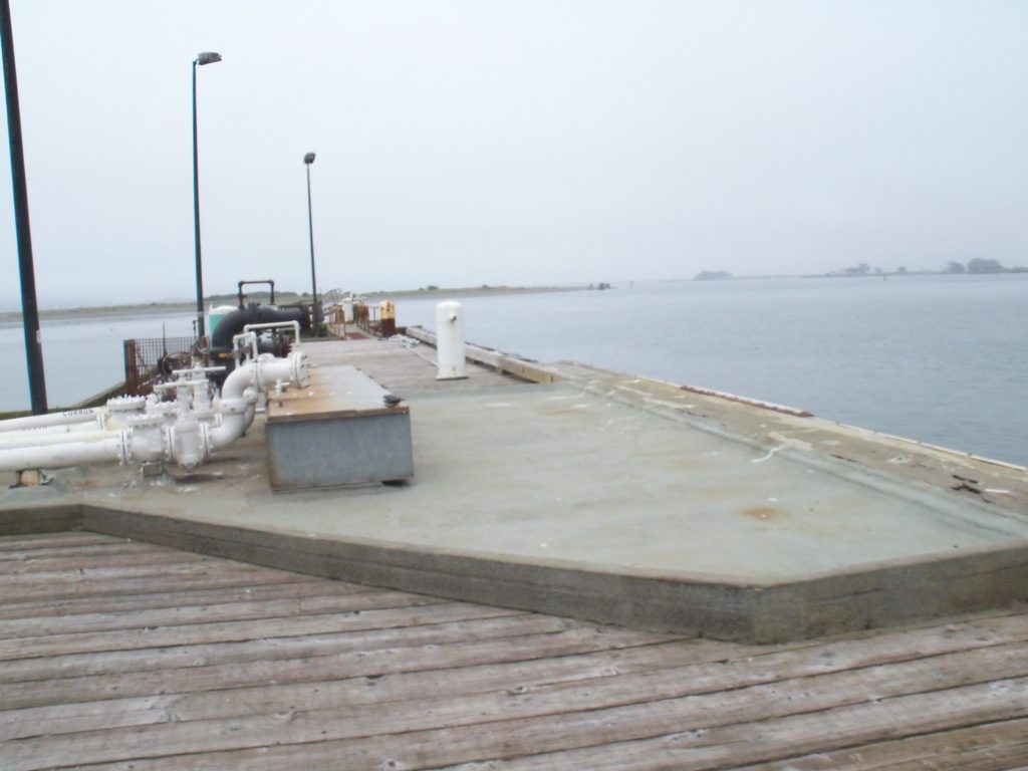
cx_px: 514
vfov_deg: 40.7
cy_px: 386
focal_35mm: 35
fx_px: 1039
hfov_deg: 52.6
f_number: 5.5
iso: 200
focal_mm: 6.3
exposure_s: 1/1000
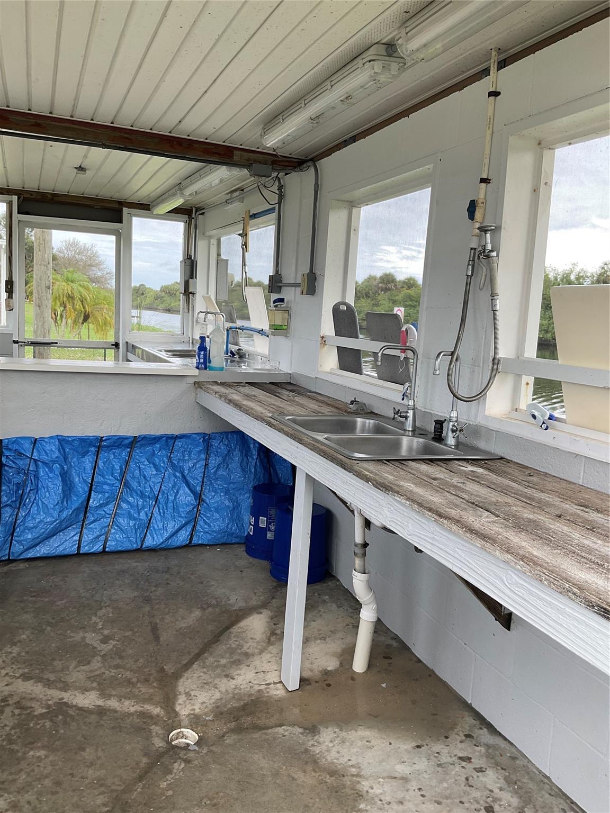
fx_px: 681
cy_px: 406
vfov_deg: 61.7
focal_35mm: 29
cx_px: 305
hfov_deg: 48.2
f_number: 1.8
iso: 16
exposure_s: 1/120
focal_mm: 3
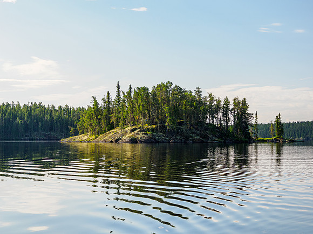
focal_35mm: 80
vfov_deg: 18.4
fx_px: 723
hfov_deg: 24.4
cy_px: 117
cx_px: 156
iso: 200
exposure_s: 1/125
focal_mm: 40
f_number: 8
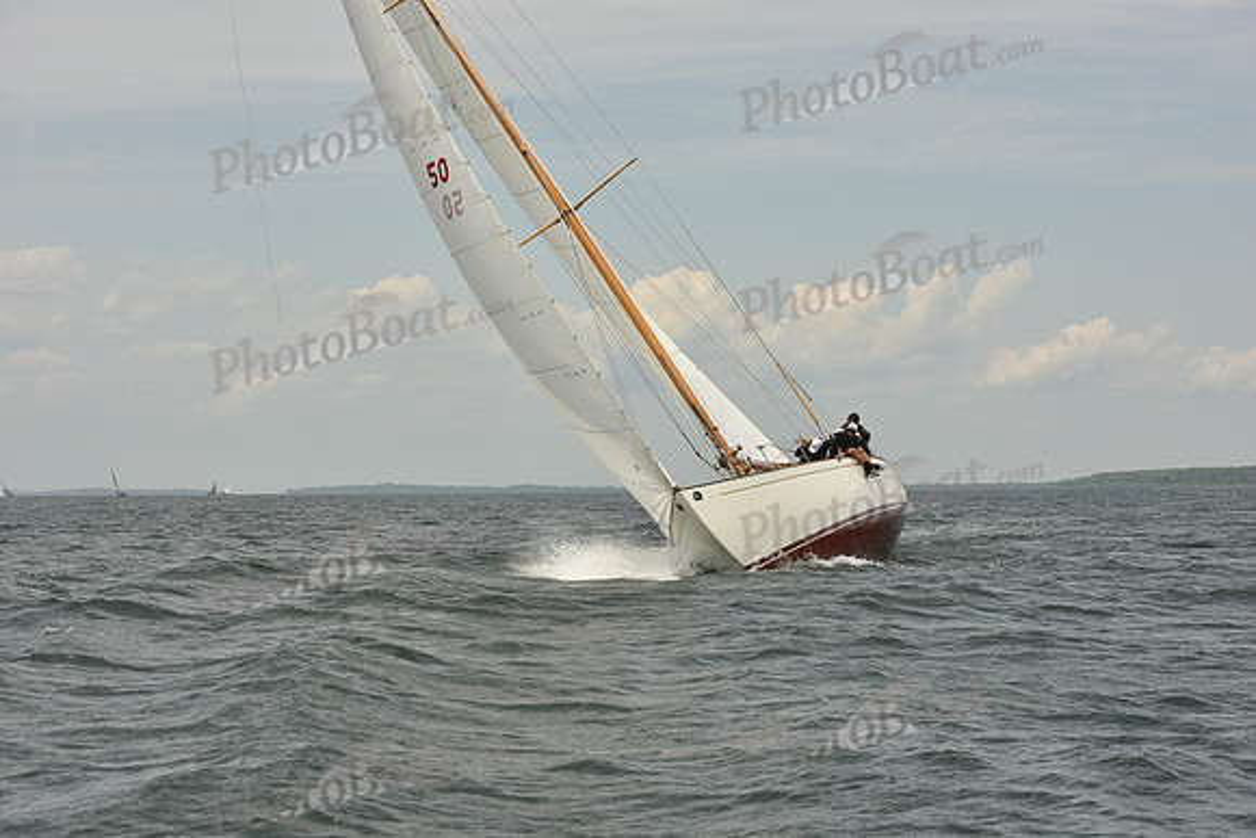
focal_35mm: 70
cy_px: 419
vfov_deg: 19.5
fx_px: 2443
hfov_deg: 28.8
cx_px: 628
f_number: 10
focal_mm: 70
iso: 400
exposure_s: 1/1600
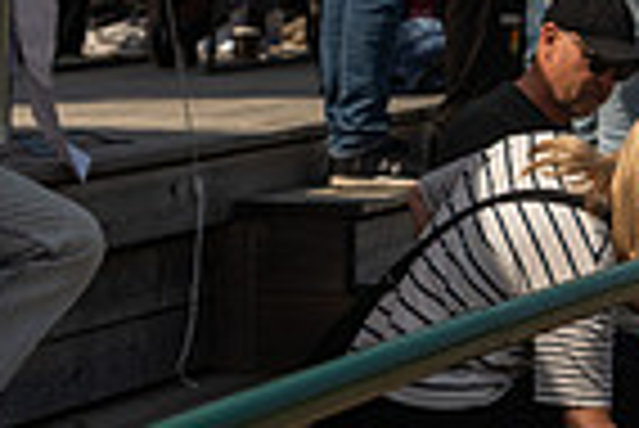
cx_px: 603
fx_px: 5082
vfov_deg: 4.8
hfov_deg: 7.2
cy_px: -358
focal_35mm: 286
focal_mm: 70
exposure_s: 1/1600
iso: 160
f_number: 3.5
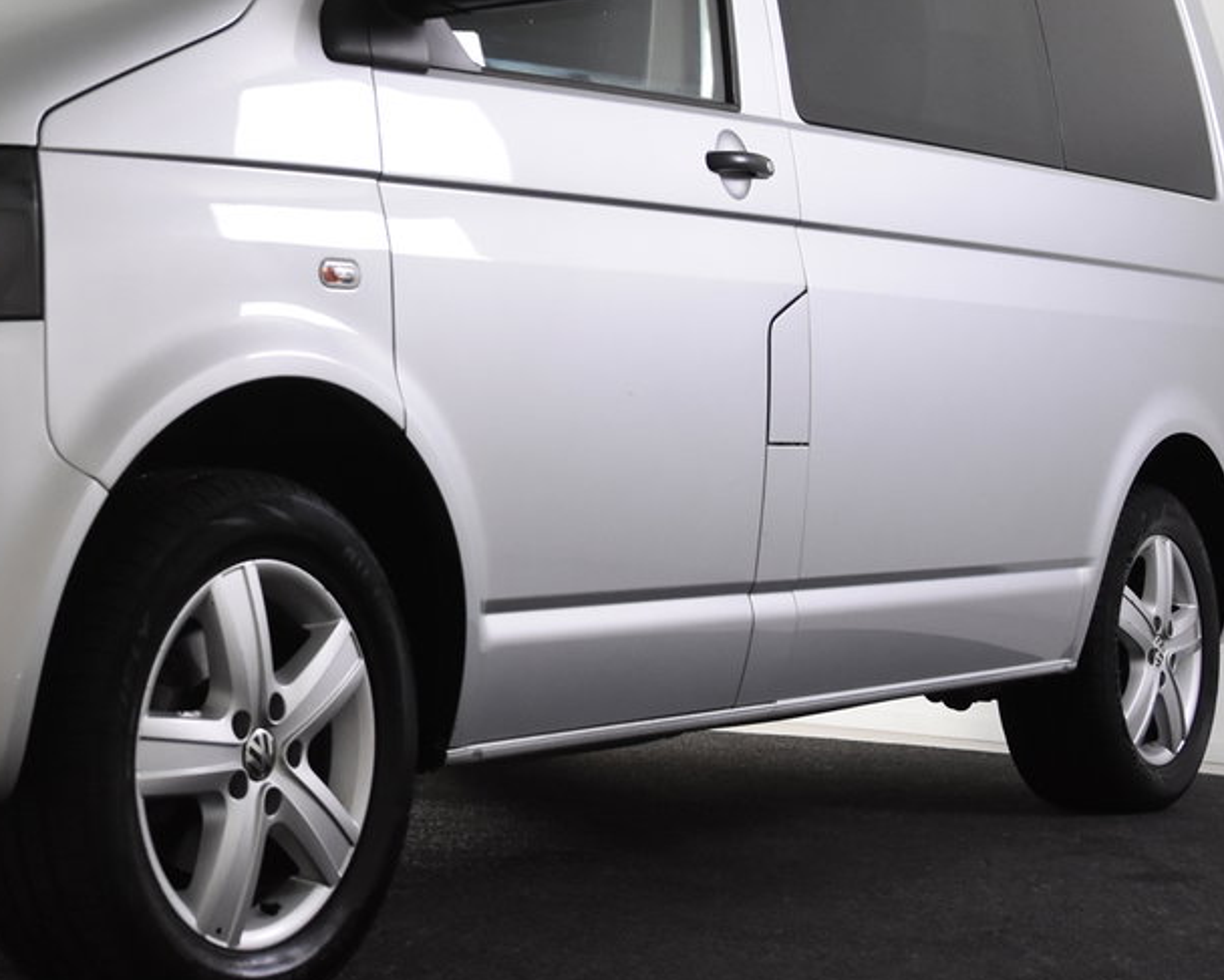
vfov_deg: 19.9
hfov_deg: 24.0
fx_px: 2791
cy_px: 418
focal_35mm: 77
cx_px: 101
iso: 1600
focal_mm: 26
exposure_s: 1/100
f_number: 5
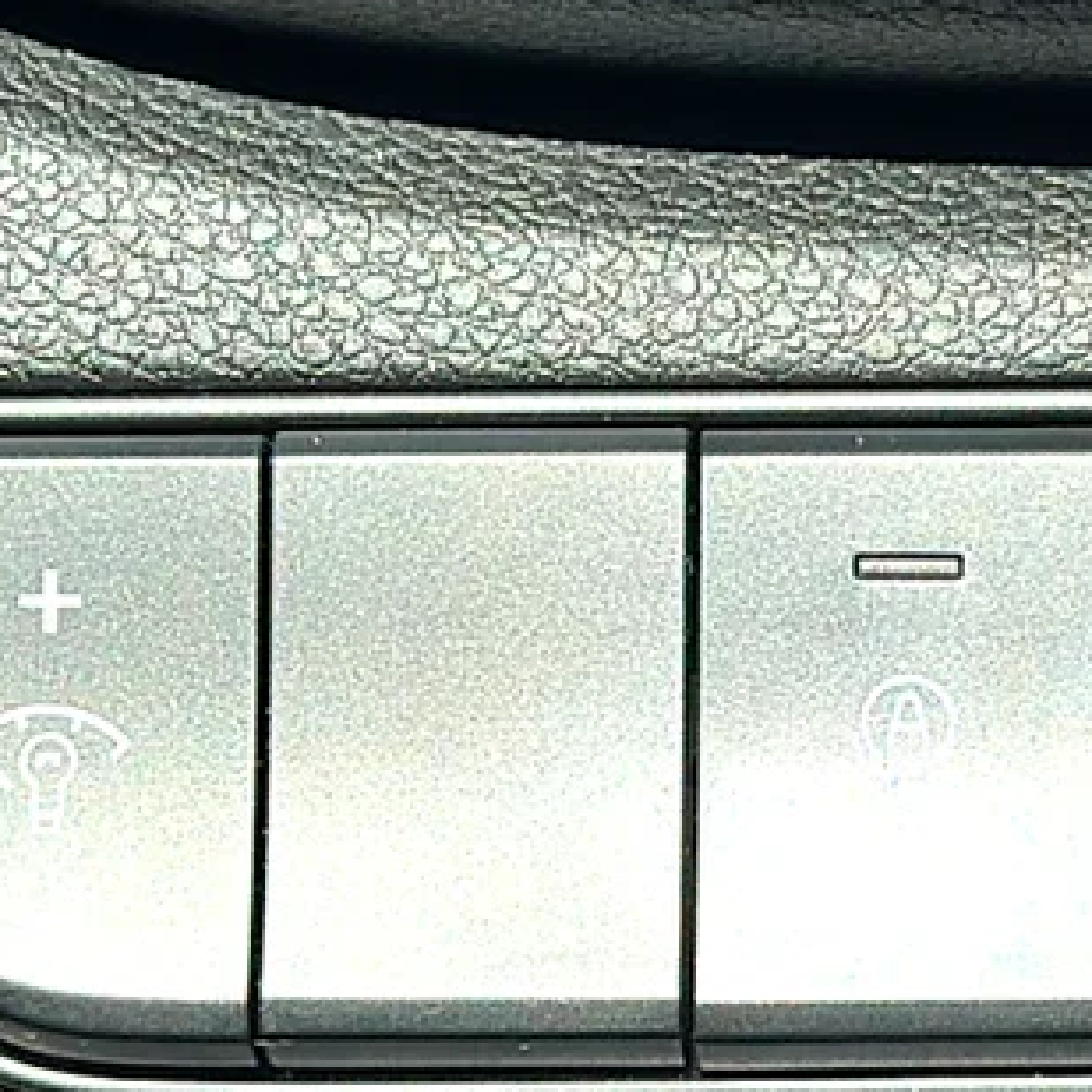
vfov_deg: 16.4
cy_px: 613
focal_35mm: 106
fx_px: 3783
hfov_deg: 16.4
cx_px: 664
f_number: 1.78
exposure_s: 1/1618
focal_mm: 6.86
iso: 64
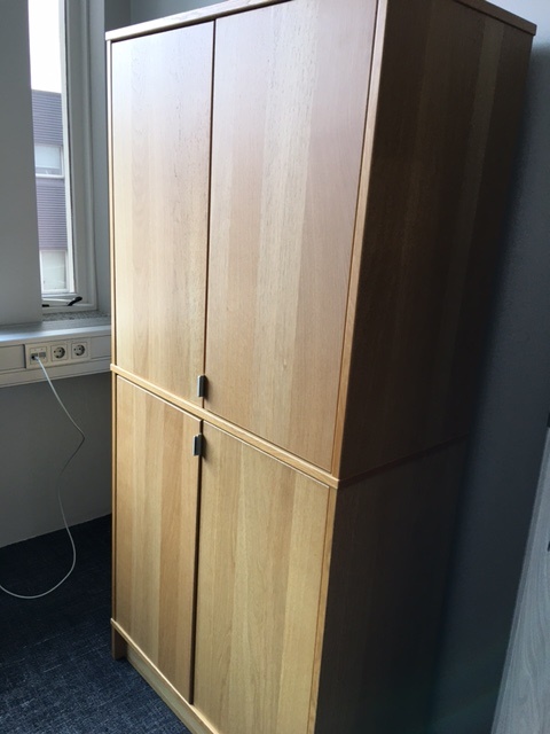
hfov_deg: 48.2
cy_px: 367
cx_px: 275
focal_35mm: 29
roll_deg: -3.3
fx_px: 614
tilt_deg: -14.6
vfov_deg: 61.7
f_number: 2.2
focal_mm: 4.15
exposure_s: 1/33
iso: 25
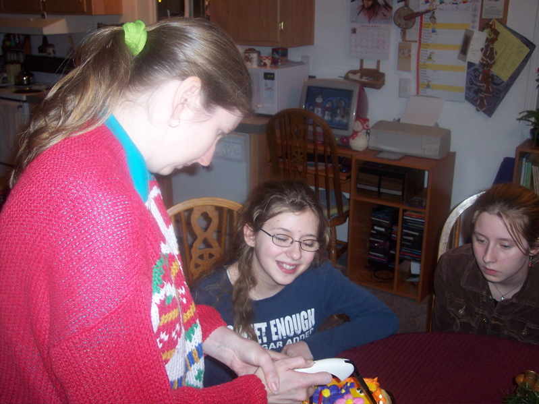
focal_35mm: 38
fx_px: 592
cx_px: 270
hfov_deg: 49.0
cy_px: 202
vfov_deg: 37.7
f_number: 2.8
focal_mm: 8
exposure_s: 1/30
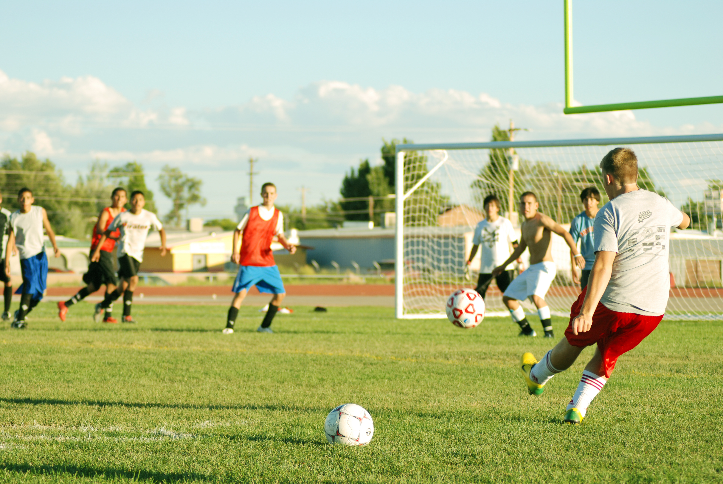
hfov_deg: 13.0
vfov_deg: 8.7
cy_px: 242
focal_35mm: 158
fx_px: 3167
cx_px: 362
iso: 200
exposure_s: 1/500
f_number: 5.6
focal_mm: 105
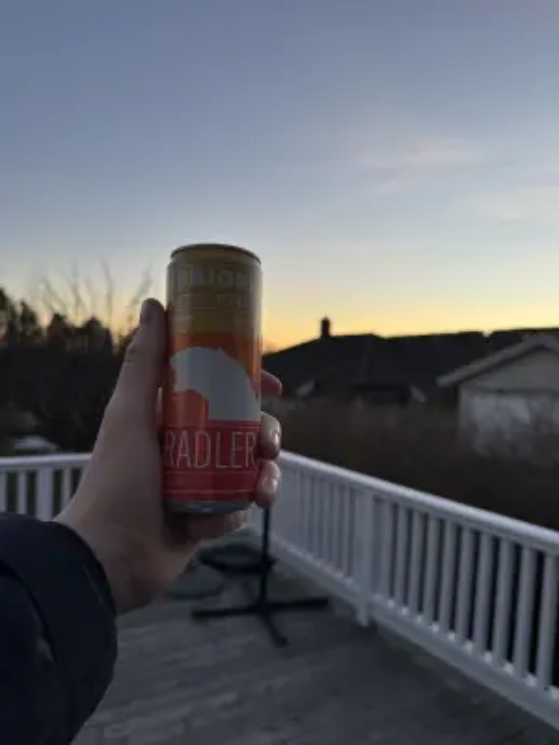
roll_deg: -1.2
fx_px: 517
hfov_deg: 56.8
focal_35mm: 24
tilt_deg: -0.5
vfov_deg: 71.6
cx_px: 280
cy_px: 372
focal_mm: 6.76
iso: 80
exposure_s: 1/442
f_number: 1.78
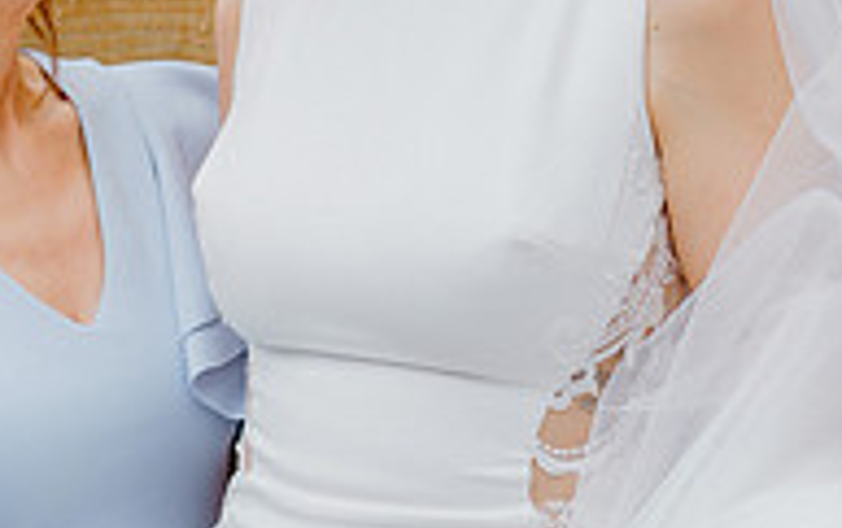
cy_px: 43
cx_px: 344
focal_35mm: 111
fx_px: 2549
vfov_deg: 11.7
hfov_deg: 18.7
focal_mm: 35
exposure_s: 1/640
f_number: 2.8
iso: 100
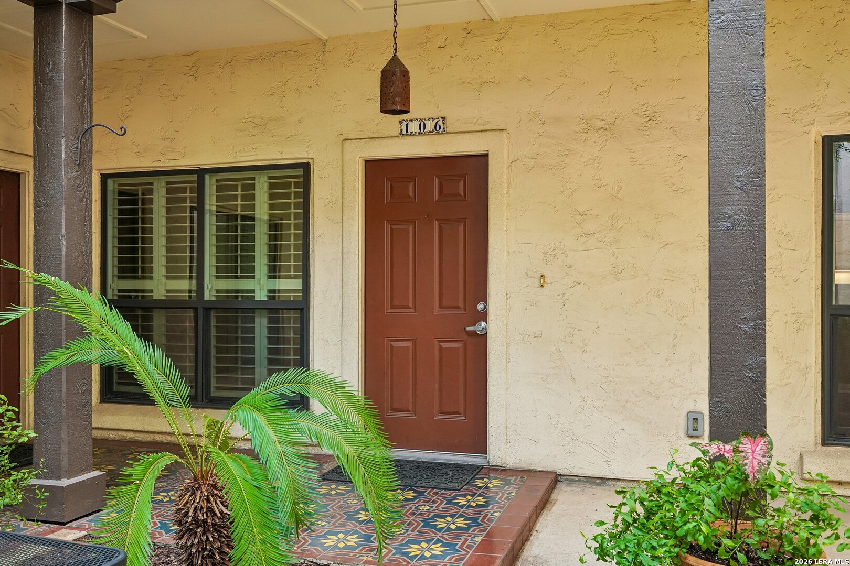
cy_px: 283
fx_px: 744
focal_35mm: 32
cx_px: 425
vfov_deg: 41.7
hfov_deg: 59.5
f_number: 8
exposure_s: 1/25
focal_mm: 31.5
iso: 400
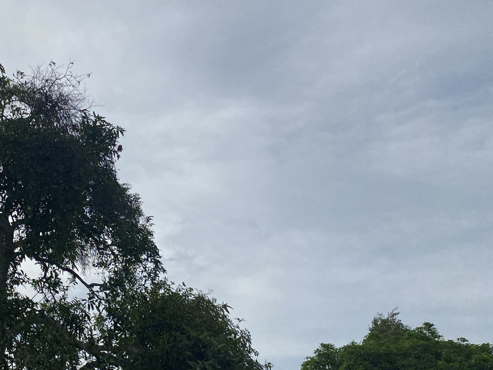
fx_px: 670
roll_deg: +1.7
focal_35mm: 47
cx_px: 86
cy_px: 174
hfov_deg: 38.6
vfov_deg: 30.9
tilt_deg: +25.1
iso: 32
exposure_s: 1/8850
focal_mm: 4.25
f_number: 1.8
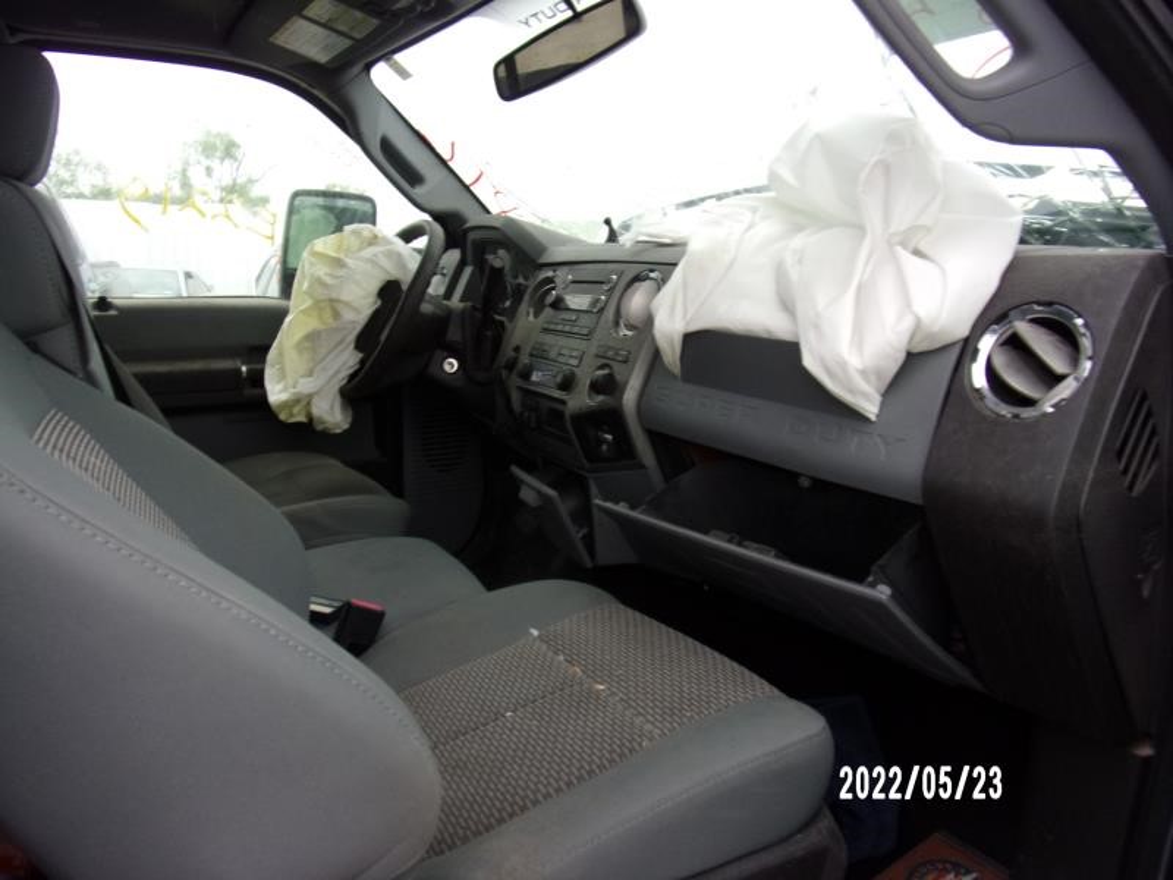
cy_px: 440
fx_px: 813
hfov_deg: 71.6
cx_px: 586
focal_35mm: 24
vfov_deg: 56.8
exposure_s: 1/34
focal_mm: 4.3
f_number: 3.3
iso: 88
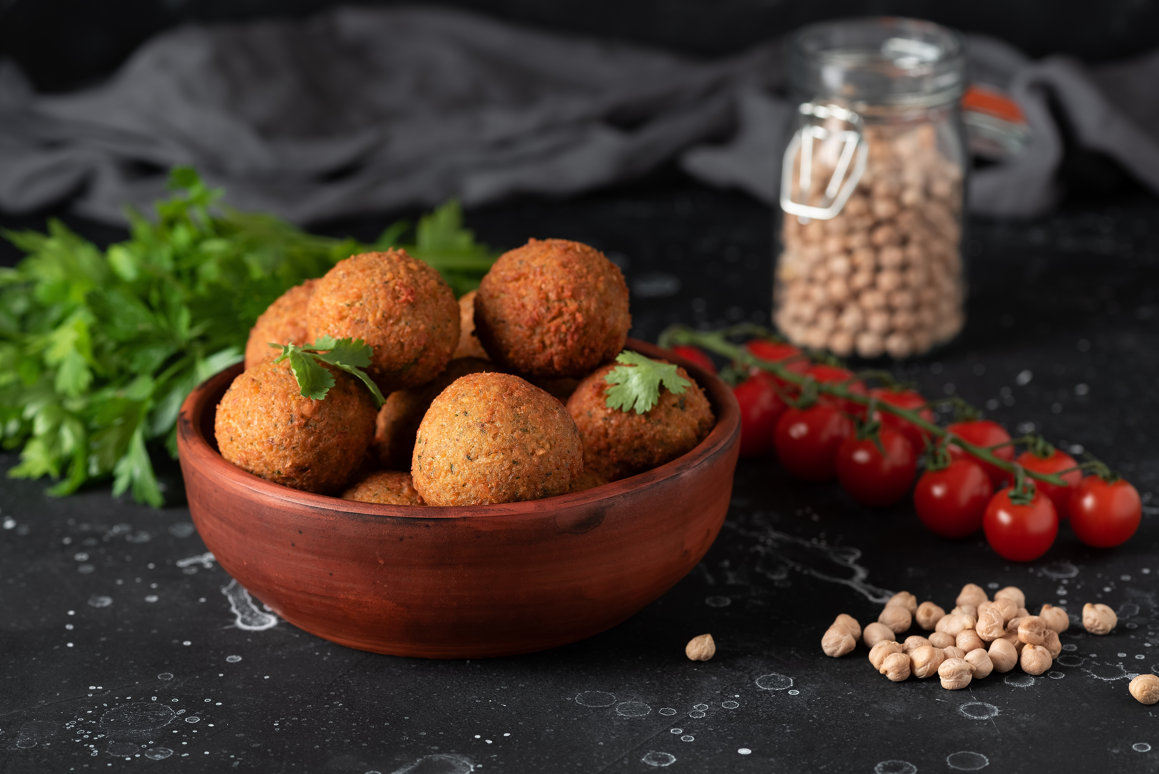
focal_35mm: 105
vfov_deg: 13.1
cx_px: 580
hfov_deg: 19.4
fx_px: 3382
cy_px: 387
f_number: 7.1
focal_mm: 105
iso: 100
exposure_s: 1/125
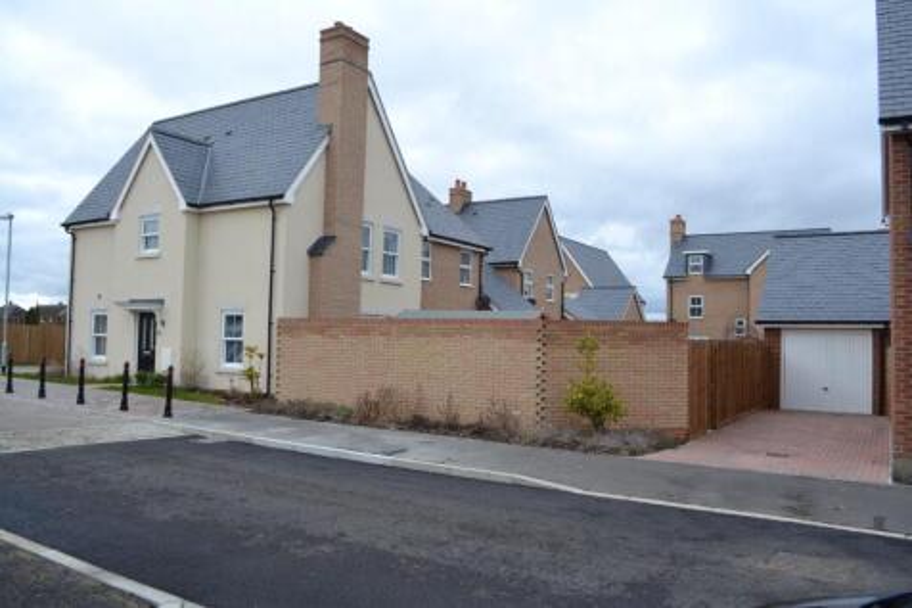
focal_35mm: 27
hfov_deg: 67.4
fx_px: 684
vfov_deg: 47.9
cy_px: 304
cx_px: 456
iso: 100
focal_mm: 18
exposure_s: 1/125
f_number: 5.6
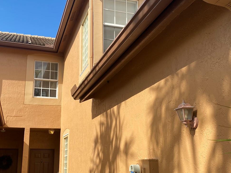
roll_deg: +0.0
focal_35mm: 43
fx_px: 287
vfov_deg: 33.6
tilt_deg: +13.1
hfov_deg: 43.8
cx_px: 102
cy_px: 100
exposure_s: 1/1727
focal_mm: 4.25
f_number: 1.8
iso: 32
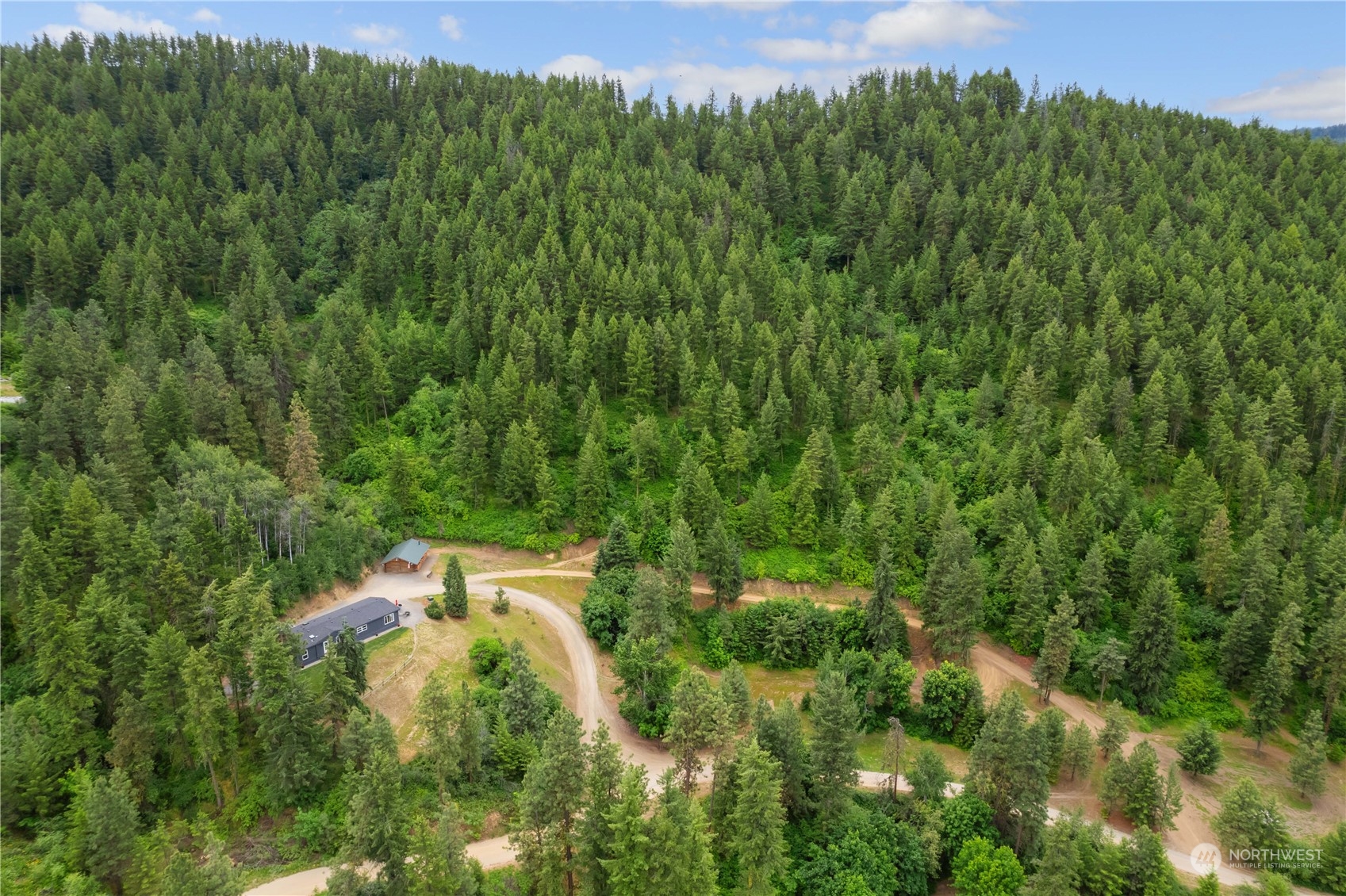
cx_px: 673
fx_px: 822
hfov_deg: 78.6
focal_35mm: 22
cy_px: 448
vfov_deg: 57.2
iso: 100
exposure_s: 1/800
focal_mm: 8.38
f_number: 2.8
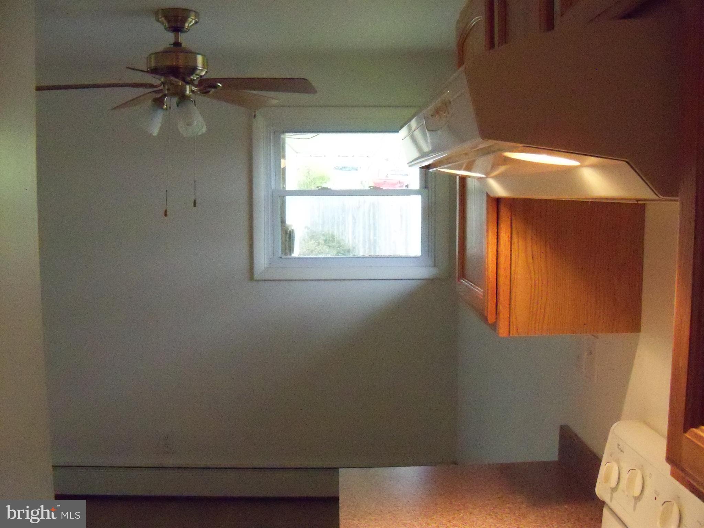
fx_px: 712
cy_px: 264
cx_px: 352
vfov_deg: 40.7
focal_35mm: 35
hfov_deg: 52.6
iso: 1600
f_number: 3.5
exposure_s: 1/320
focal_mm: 6.2
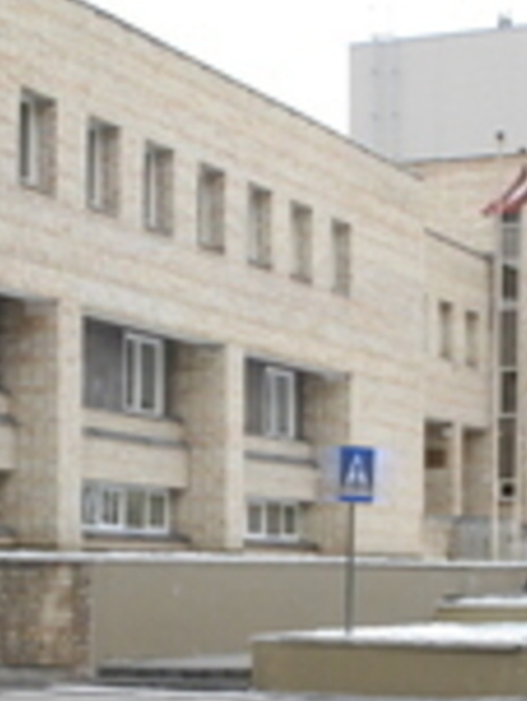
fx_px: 2128
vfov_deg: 18.5
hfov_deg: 14.1
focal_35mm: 105
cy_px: 578
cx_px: 266
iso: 1000
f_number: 5.6
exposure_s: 1/180
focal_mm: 22
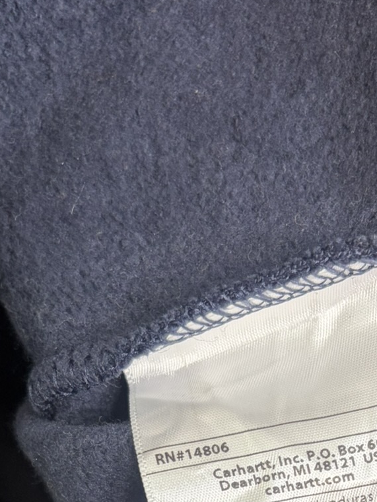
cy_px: 551
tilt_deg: -34.1
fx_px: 1016
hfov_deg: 20.7
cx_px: 318
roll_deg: +0.3
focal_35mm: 70
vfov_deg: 25.7
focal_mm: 5.96
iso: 125
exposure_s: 1/70
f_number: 1.6
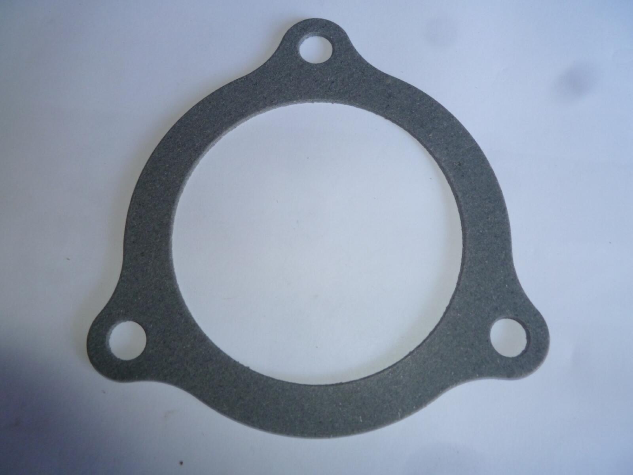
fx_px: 512
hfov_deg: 63.4
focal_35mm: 28
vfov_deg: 49.7
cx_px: 316
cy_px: 238
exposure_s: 1/30
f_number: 3.3
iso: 160
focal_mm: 5
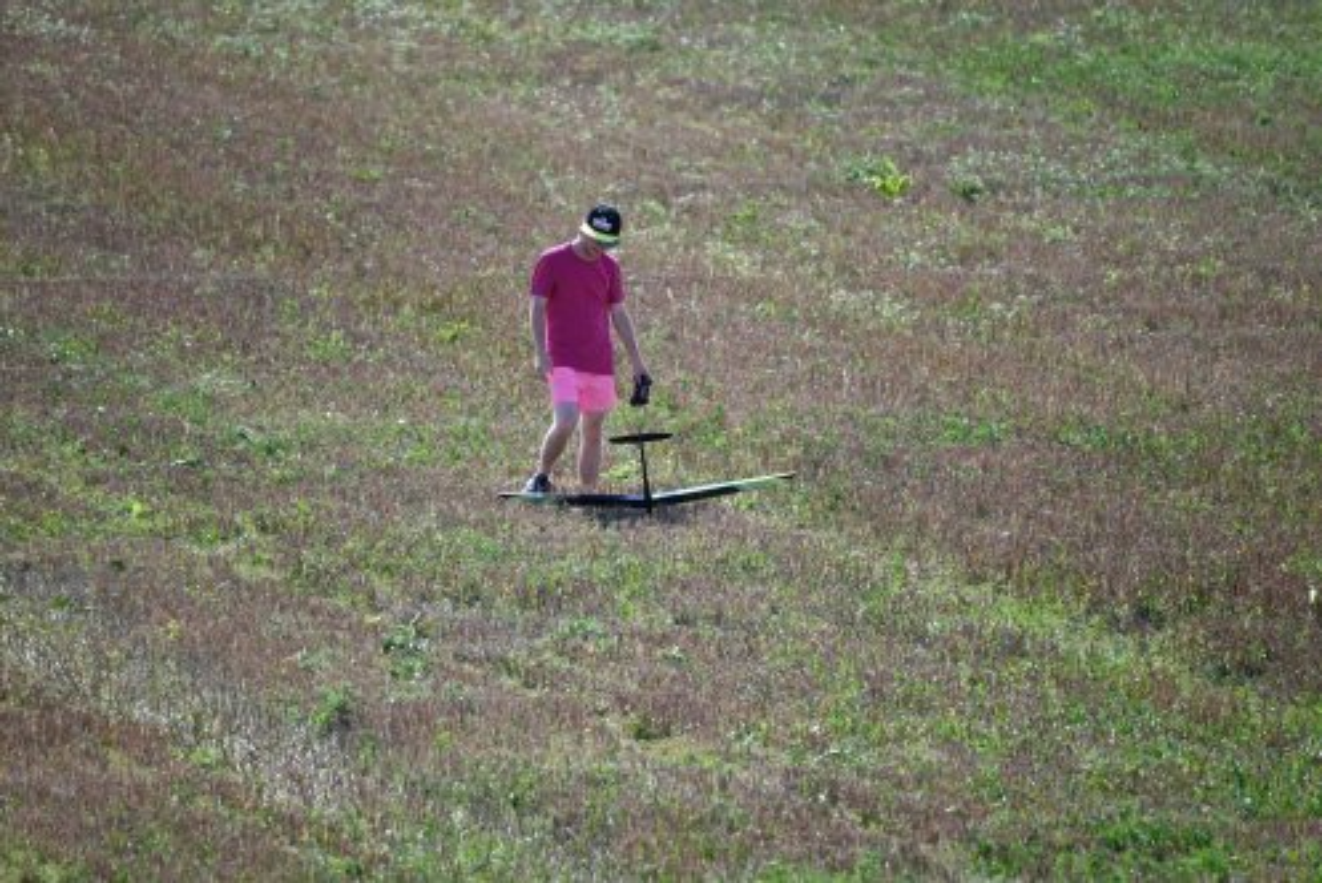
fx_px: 14697
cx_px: 661
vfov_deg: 3.4
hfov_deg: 5.2
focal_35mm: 400
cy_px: 442
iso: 640
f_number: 6.3
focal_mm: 400
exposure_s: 1/1600
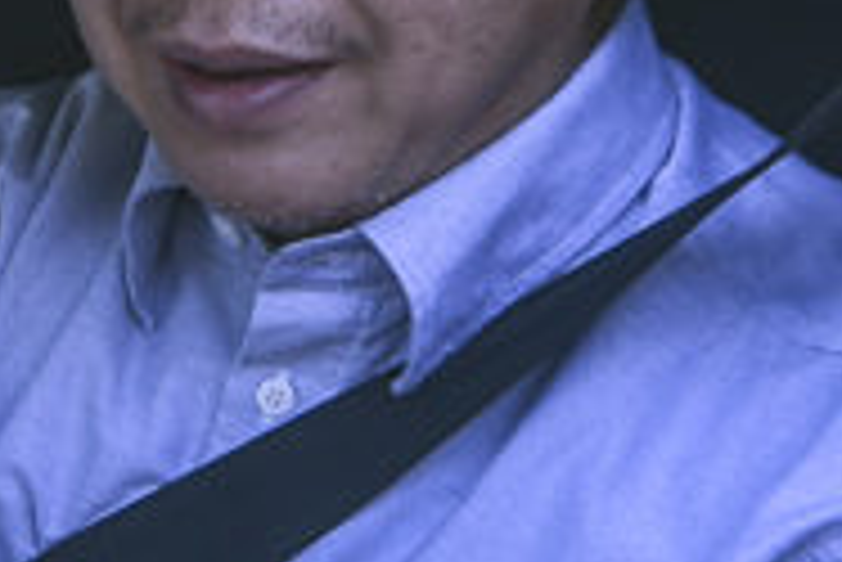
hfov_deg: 29.1
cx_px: -326
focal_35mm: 51
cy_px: 216
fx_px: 1194
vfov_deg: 26.5
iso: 160
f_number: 2.8
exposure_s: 1/1000
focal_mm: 14
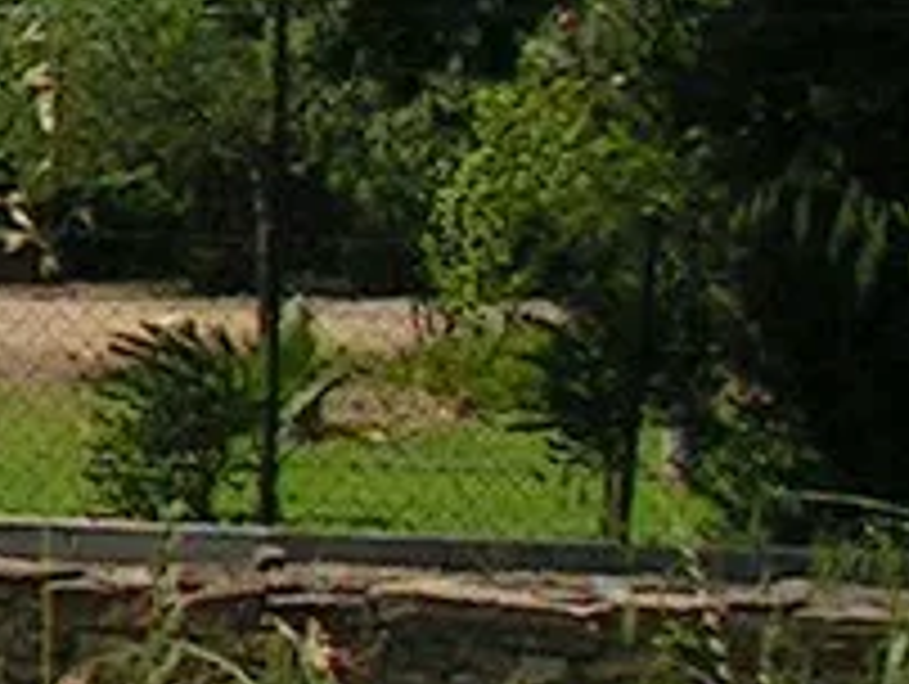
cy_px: 248
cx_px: -1593
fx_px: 7493
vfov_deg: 5.2
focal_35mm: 285
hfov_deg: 6.5
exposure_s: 1/640
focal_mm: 6
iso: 64
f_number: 4.8
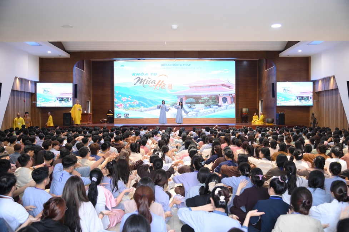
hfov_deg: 55.8
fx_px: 329
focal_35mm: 34
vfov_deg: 38.8
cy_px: 116
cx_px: 174
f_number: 4
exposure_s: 1/100
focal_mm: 34
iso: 3200
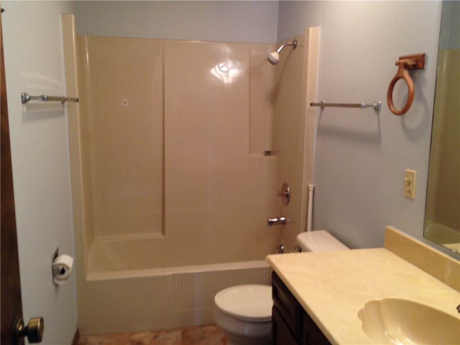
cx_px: 230
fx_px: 465
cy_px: 172
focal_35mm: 35
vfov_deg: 40.7
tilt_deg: -11.8
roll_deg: +0.4
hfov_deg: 52.6
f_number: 2.4
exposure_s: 1/20
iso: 125
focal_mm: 4.28
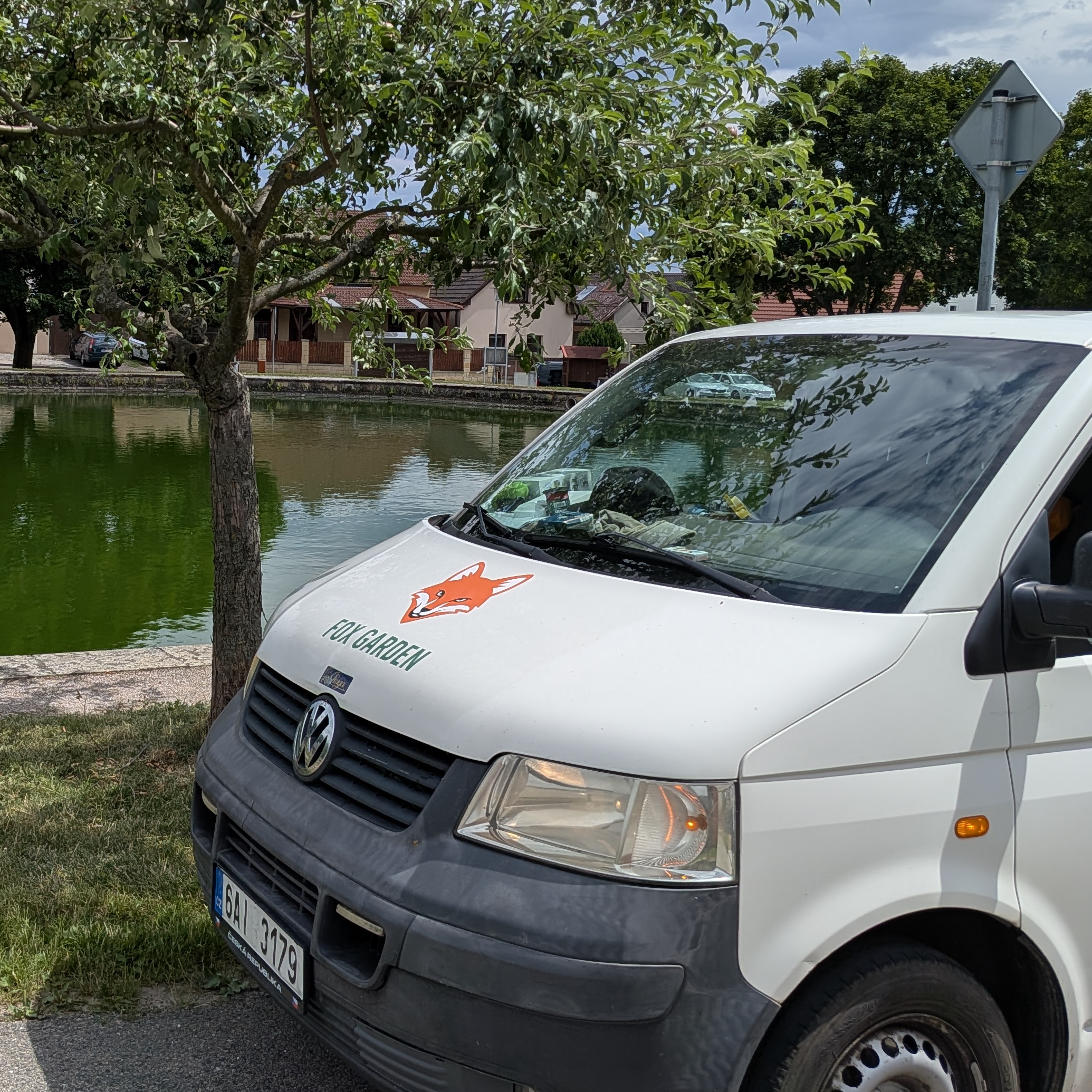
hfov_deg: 40.1
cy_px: 391
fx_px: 1463
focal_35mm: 41
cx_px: 311
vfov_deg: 40.6
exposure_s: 1/2809
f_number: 1.7
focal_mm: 4.53
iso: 30
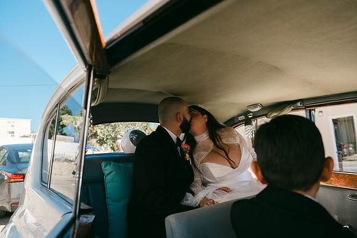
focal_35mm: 25
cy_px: 119
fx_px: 248
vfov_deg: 51.4
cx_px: 178
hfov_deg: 71.6
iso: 80
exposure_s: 1/160
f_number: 4
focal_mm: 30
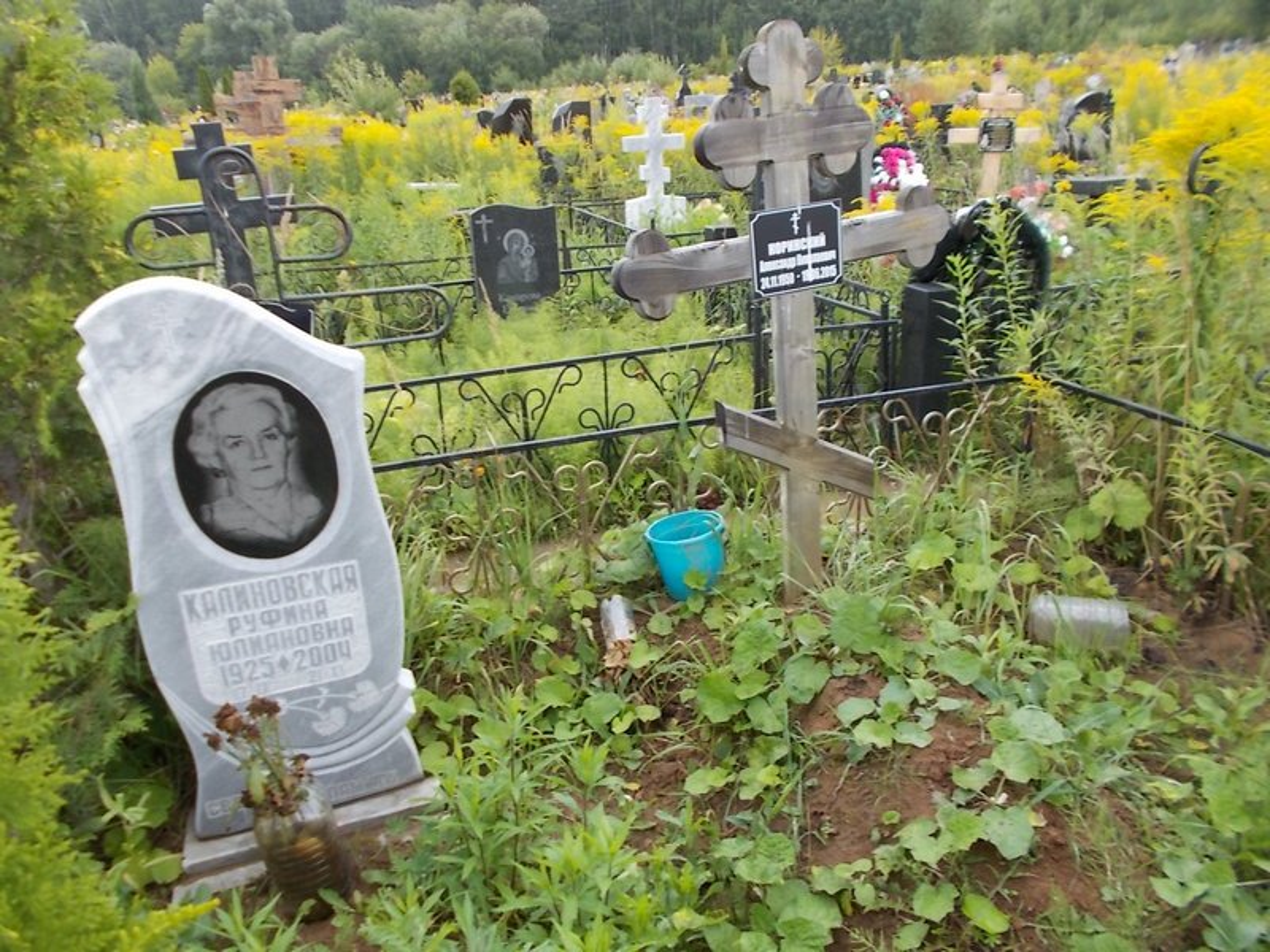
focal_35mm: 26
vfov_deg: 53.1
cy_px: 476
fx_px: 954
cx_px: 635
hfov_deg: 67.3
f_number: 3.2
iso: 80
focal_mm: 4.6
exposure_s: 1/160
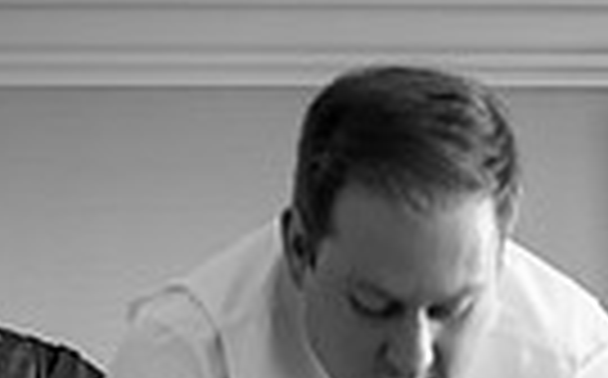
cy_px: 880
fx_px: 2251
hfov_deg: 15.4
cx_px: 328
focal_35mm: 136
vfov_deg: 8.8
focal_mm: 27
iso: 400
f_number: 2.8
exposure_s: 1/100
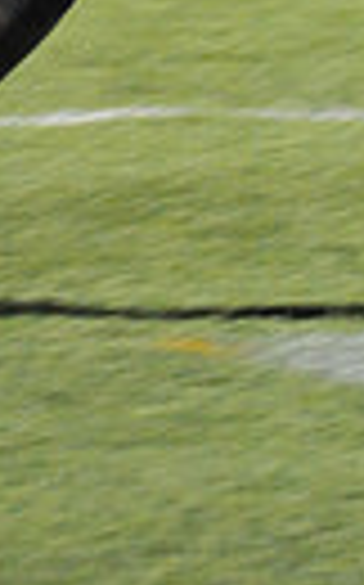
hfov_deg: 1.5
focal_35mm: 864
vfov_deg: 2.4
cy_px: -693
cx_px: 494
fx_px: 13744
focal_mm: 190
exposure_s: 1/200
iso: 6400
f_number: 5.6
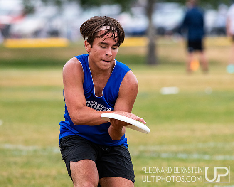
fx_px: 3938
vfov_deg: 2.7
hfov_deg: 3.4
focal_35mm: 569
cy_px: 82
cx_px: 137
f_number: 5.6
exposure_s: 1/2000
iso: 1600
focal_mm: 300
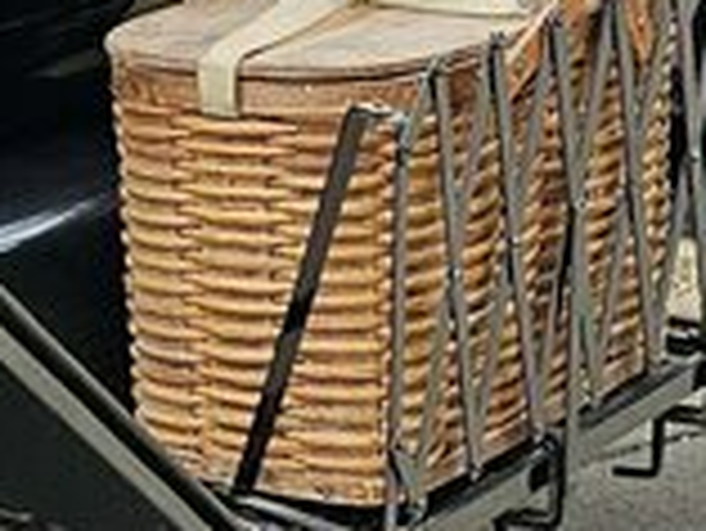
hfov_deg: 10.1
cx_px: -841
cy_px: 126
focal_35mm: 176
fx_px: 3592
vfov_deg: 8.4
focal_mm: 6.3
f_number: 1.7
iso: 12
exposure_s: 1/180
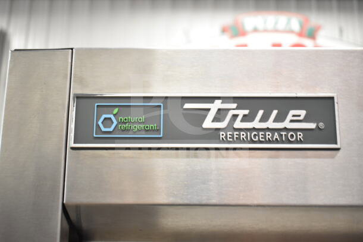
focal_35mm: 38
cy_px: 121
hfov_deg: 51.3
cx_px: 182
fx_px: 378
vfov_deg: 35.5
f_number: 4
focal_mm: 25
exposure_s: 1/60
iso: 1600
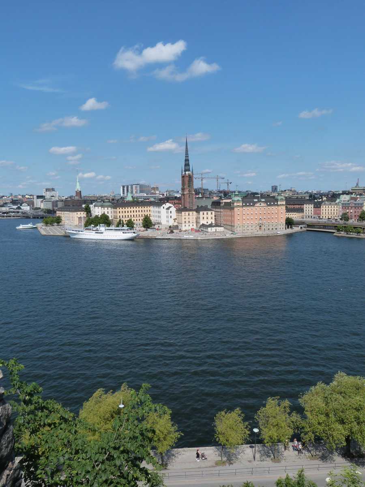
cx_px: 182
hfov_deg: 48.2
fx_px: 408
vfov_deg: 61.7
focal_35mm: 29
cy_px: 244
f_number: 5.6
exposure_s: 1/800
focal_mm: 5.1
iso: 160
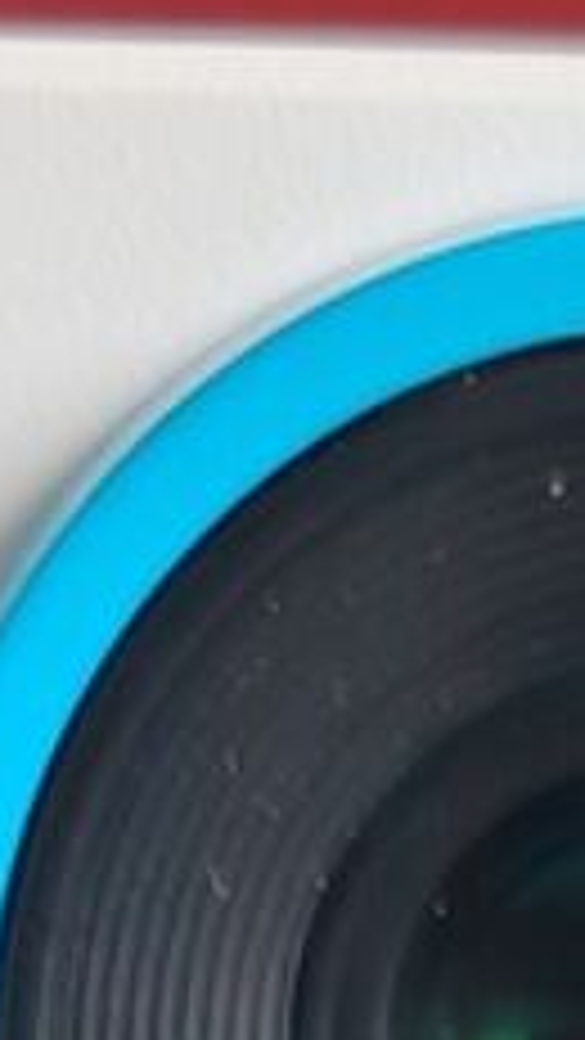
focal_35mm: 170
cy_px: 2686
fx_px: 4686
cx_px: 693
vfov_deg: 10.5
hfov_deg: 7.1
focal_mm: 6.67
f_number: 1.9
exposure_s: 1/50
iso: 125
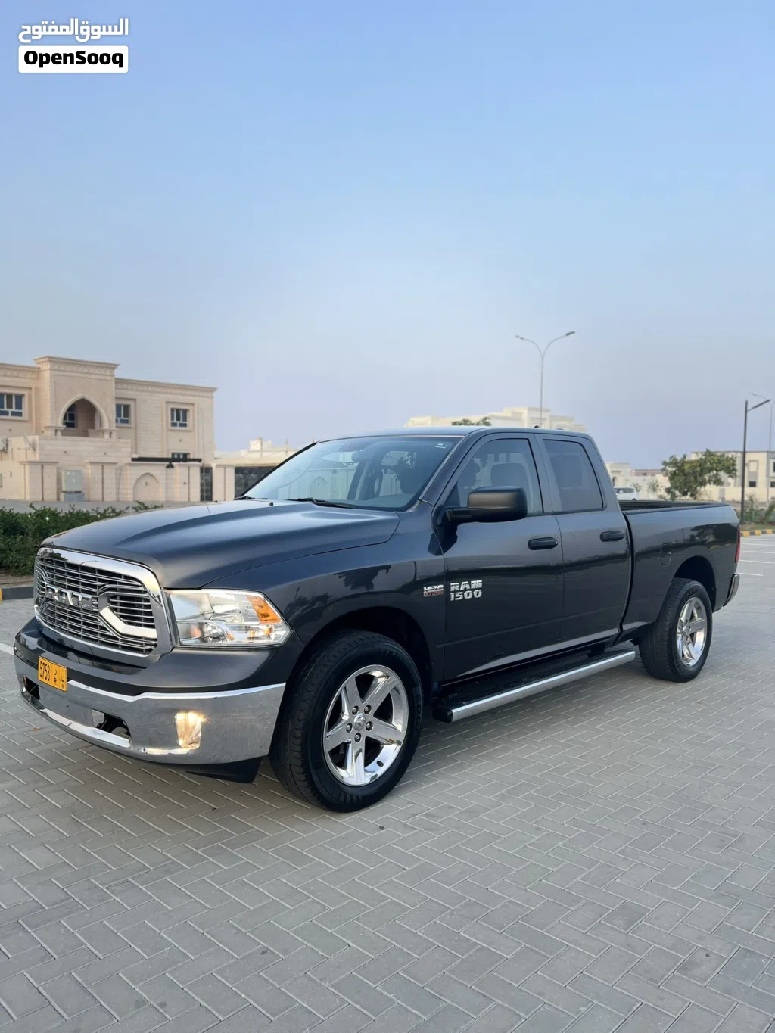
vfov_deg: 67.3
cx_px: 388
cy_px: 516
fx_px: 776
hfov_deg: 53.1
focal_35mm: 26
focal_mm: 5.7
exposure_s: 1/402
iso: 50
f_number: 1.5
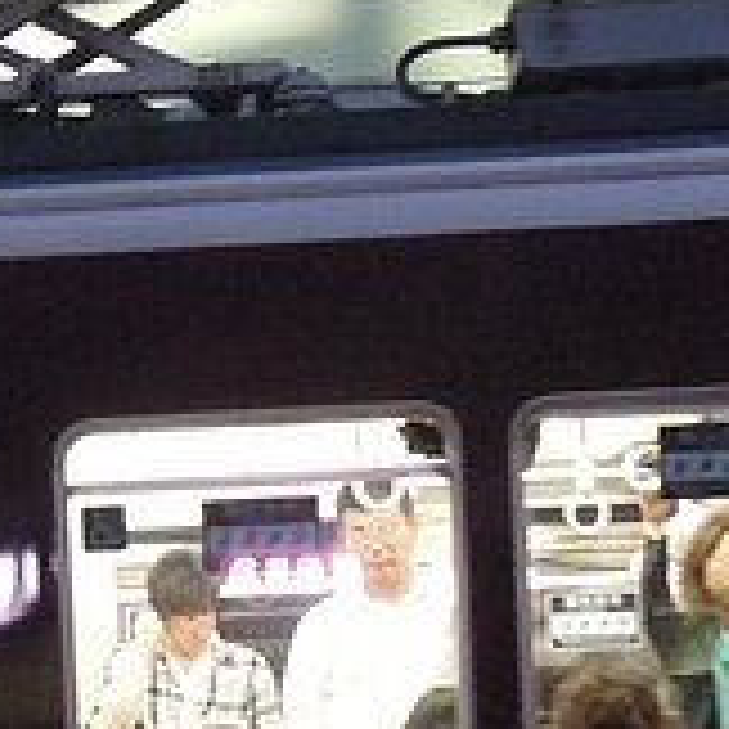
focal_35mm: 134
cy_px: 734
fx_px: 3193
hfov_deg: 12.8
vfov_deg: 12.9
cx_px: -99
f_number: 2.8
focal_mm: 4.3
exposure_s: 1/8
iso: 400
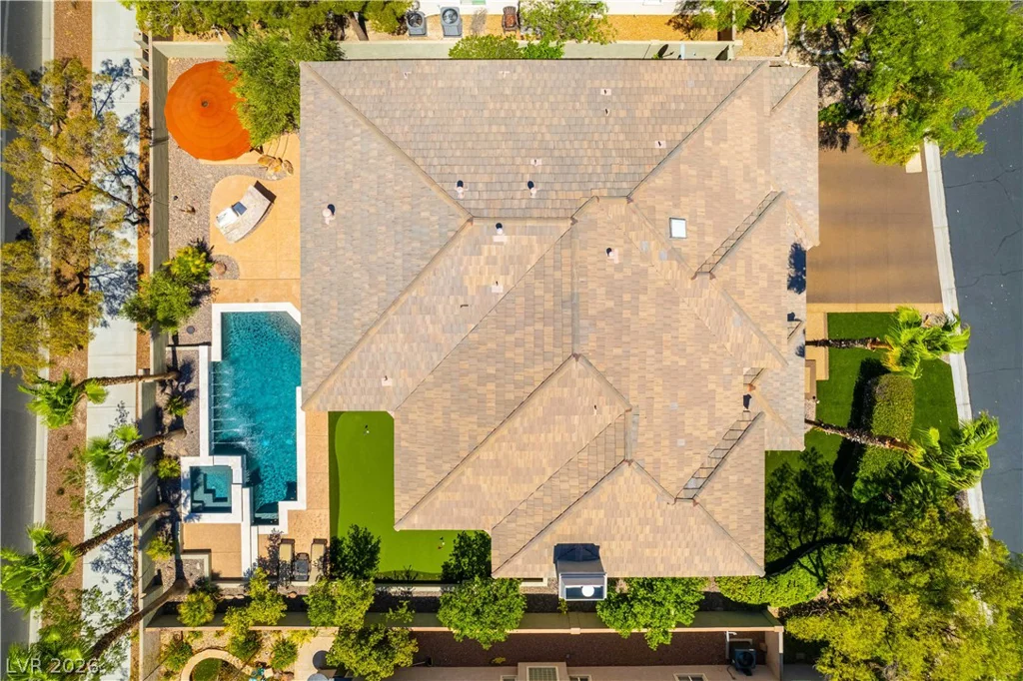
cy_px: 340
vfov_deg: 57.2
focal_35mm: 22
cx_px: 512
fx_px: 625
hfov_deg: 78.6
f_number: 2.8
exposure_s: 1/500
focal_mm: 8.38
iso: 100
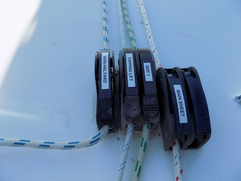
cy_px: 92
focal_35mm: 24
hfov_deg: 71.6
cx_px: 124
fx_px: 167
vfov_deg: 56.8
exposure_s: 1/400
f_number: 3.1
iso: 80
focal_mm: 4
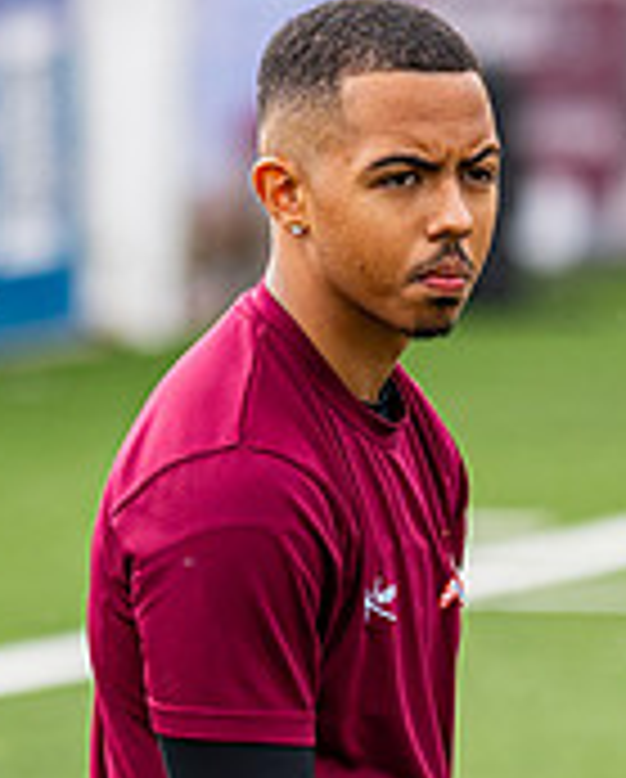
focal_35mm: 738
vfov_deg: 2.6
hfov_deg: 2.1
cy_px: 899
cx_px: 246
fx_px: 17046
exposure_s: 1/1600
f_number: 1.9
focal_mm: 135
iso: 200
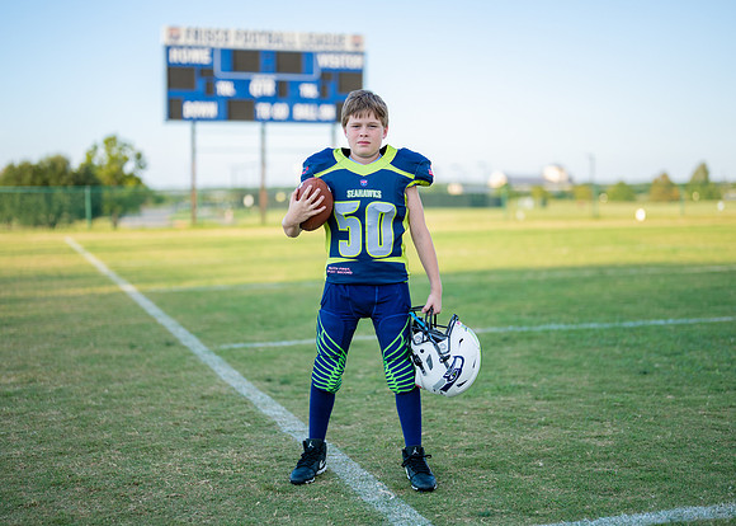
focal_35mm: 56
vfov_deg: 25.5
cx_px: 378
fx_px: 1161
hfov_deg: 35.2
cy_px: 258
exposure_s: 1/2000
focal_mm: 50
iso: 100
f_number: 1.2
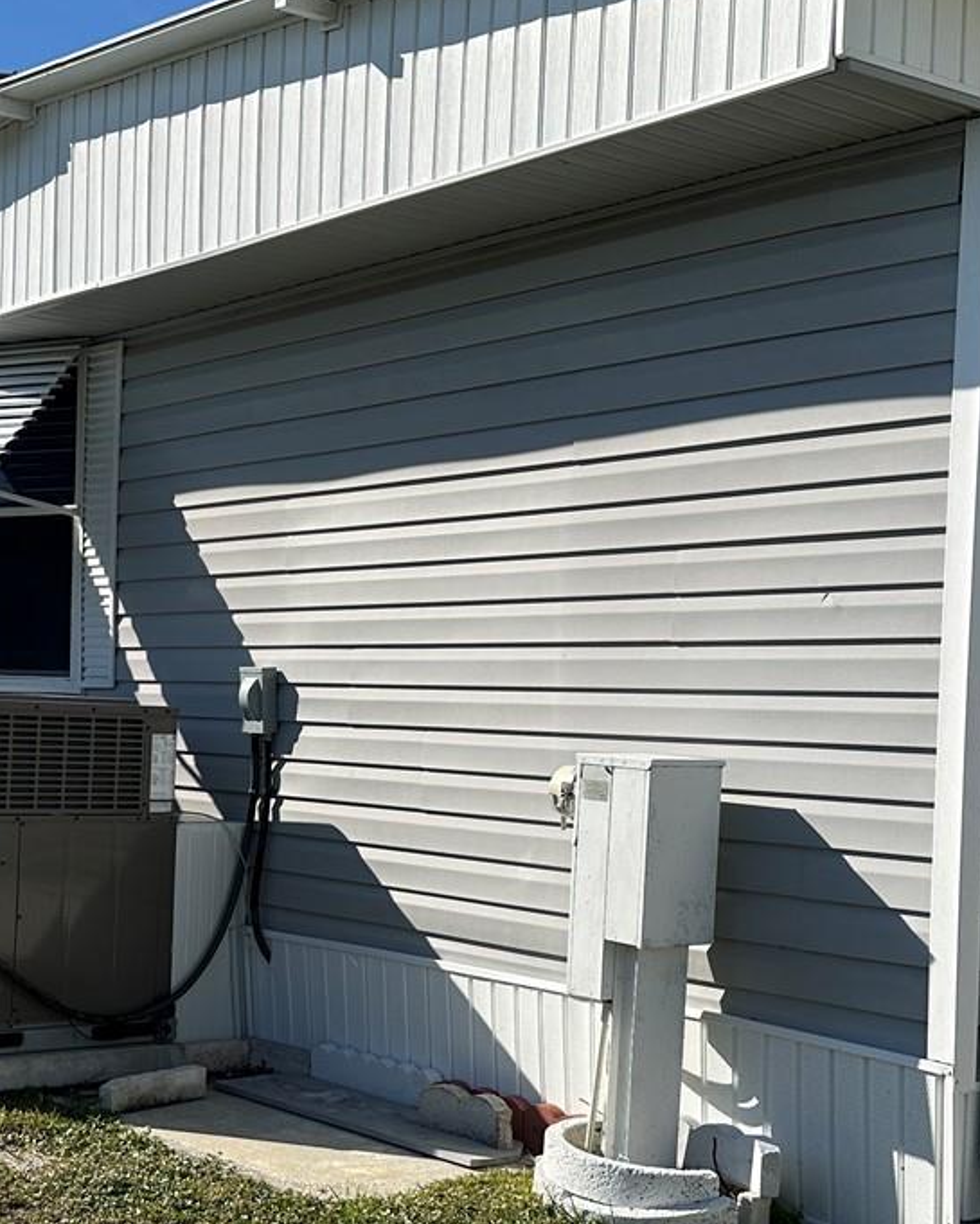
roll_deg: -1.7
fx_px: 1994
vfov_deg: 34.0
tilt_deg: -1.2
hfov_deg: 27.4
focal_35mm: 55
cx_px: 300
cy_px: 751
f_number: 1.78
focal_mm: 6.86
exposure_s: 1/7042
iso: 80
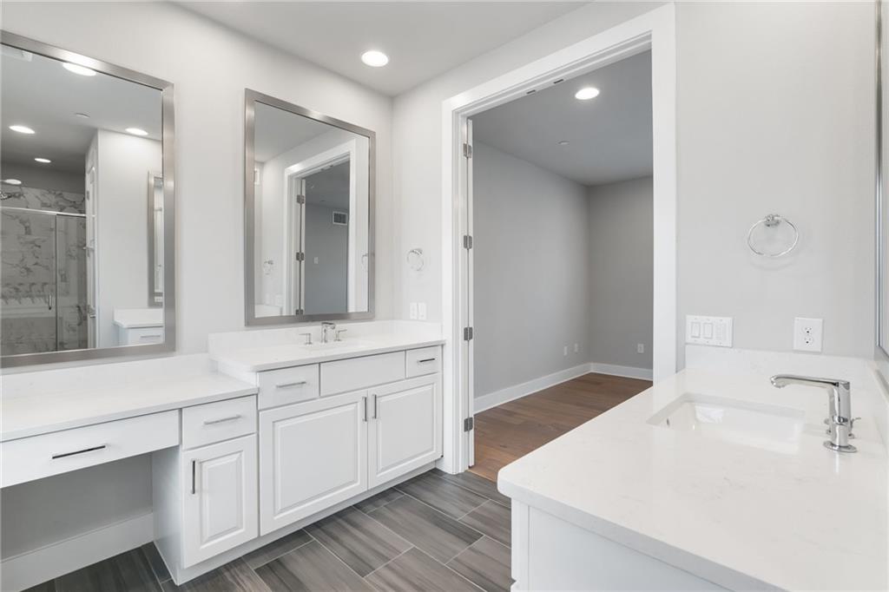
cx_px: 444
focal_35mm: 16
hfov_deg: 96.8
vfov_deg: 73.7
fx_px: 395
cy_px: 296
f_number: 7.1
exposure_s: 1/20
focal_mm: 16
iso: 1600
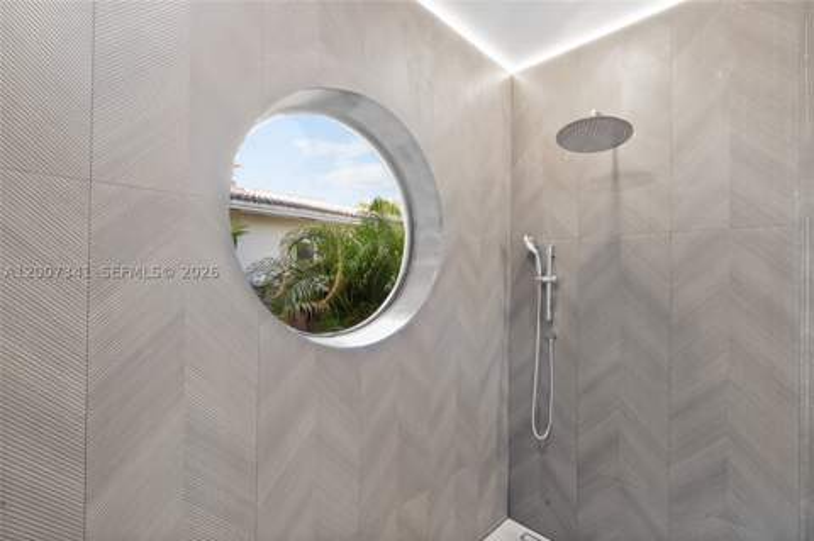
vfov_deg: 73.6
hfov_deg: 96.8
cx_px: 407
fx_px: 361
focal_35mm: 16
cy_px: 270
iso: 200
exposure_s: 3.2
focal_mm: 16
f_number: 16
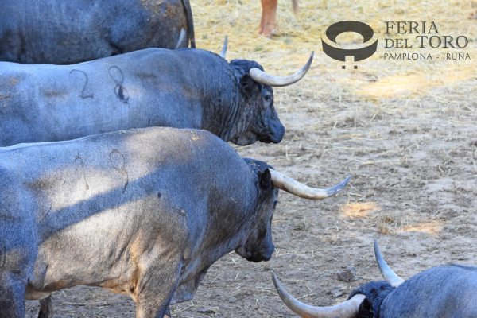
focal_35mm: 174
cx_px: 238
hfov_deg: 11.8
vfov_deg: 7.9
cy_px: 159
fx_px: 2305
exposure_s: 1/125
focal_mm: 116
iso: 800
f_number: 6.3
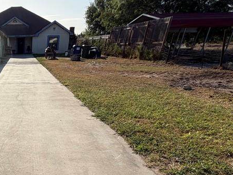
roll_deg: +2.5
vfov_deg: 40.6
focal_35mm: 32
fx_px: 215
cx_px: 6
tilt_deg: -27.8
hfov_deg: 48.1
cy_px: 160
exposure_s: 1/1050
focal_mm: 2.22
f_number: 2.2
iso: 20
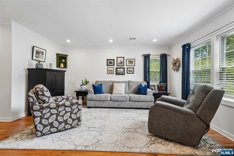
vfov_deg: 73.7
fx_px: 104
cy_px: 78
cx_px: 117
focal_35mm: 16
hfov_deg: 96.8
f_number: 8
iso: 400
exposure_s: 1/13
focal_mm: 16
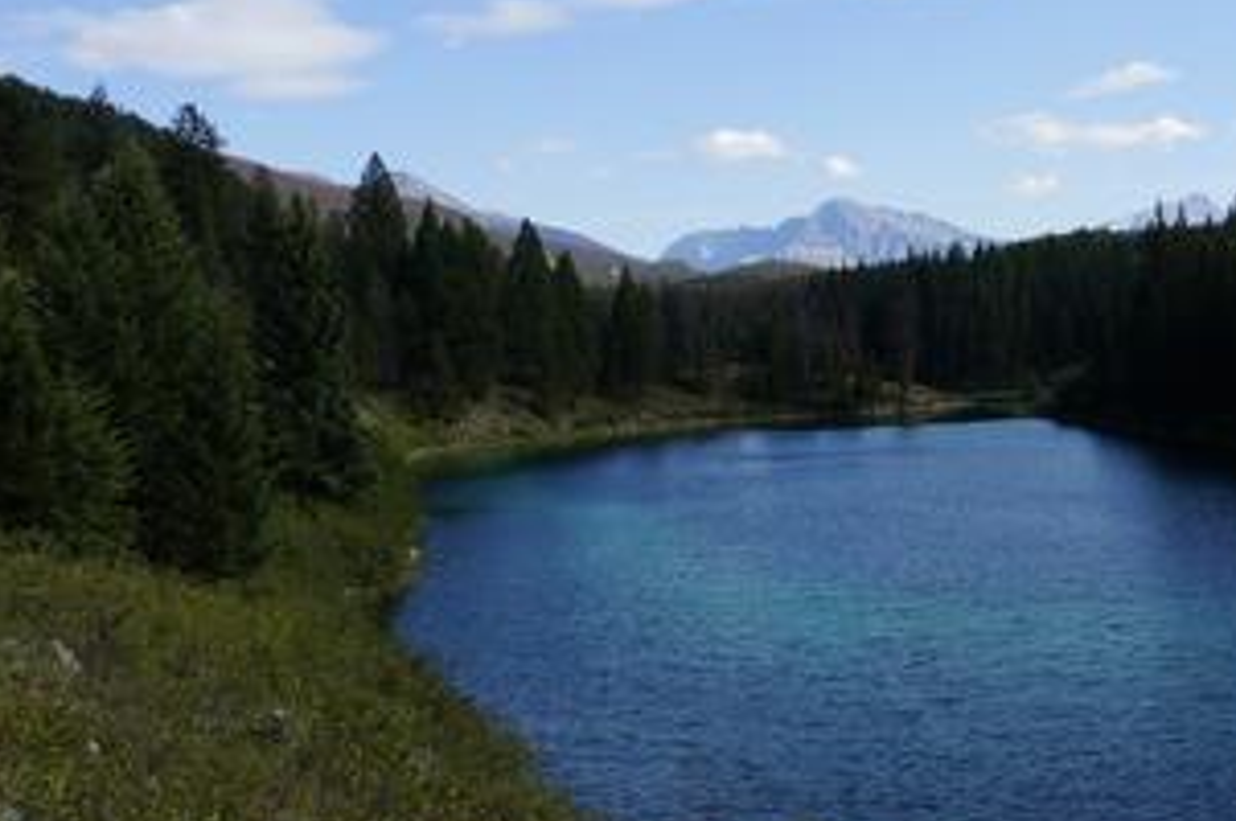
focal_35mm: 51
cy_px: 302
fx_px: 1749
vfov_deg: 26.3
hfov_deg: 38.1
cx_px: 903
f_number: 13
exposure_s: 1/100
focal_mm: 16
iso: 100
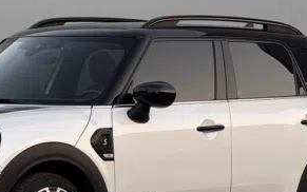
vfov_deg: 4.7
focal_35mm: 280
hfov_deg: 7.5
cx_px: 90
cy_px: 22
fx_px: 2343
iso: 50
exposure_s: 1/99
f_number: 2.8
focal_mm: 15.66
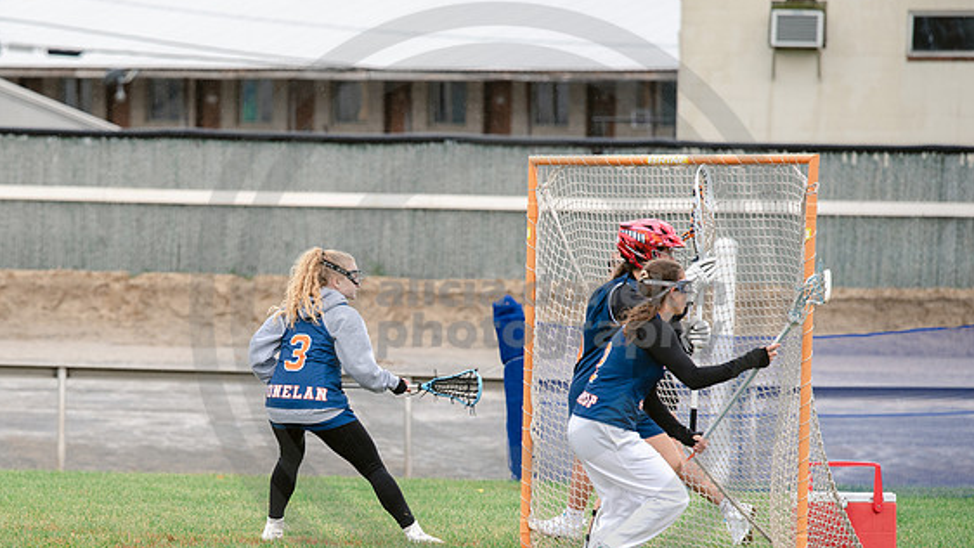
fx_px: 7876
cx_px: 273
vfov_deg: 4.0
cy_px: 459
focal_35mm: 305
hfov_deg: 7.1
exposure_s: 1/1250
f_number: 4.5
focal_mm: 195
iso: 400
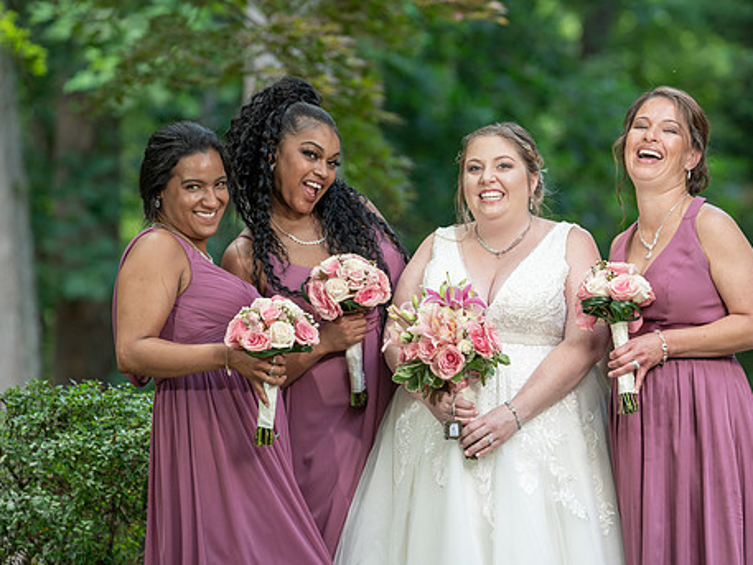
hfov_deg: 8.7
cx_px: 461
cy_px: 274
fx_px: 4961
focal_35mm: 228
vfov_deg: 6.5
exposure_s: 1/200
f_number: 4
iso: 400
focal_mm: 187
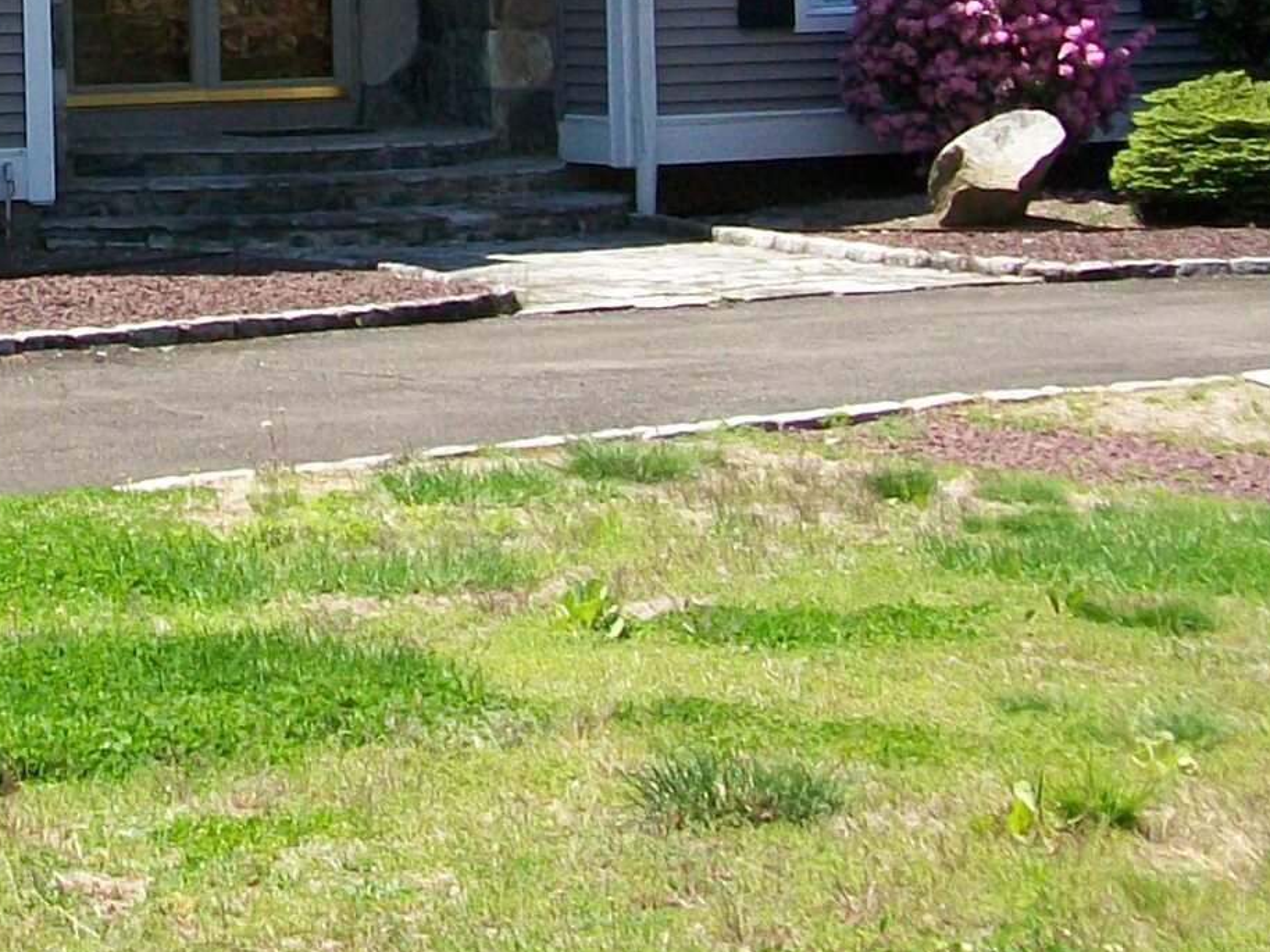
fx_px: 4438
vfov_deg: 12.1
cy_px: -31
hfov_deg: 15.8
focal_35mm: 121
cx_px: -178
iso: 64
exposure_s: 1/640
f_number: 2.7
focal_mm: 6
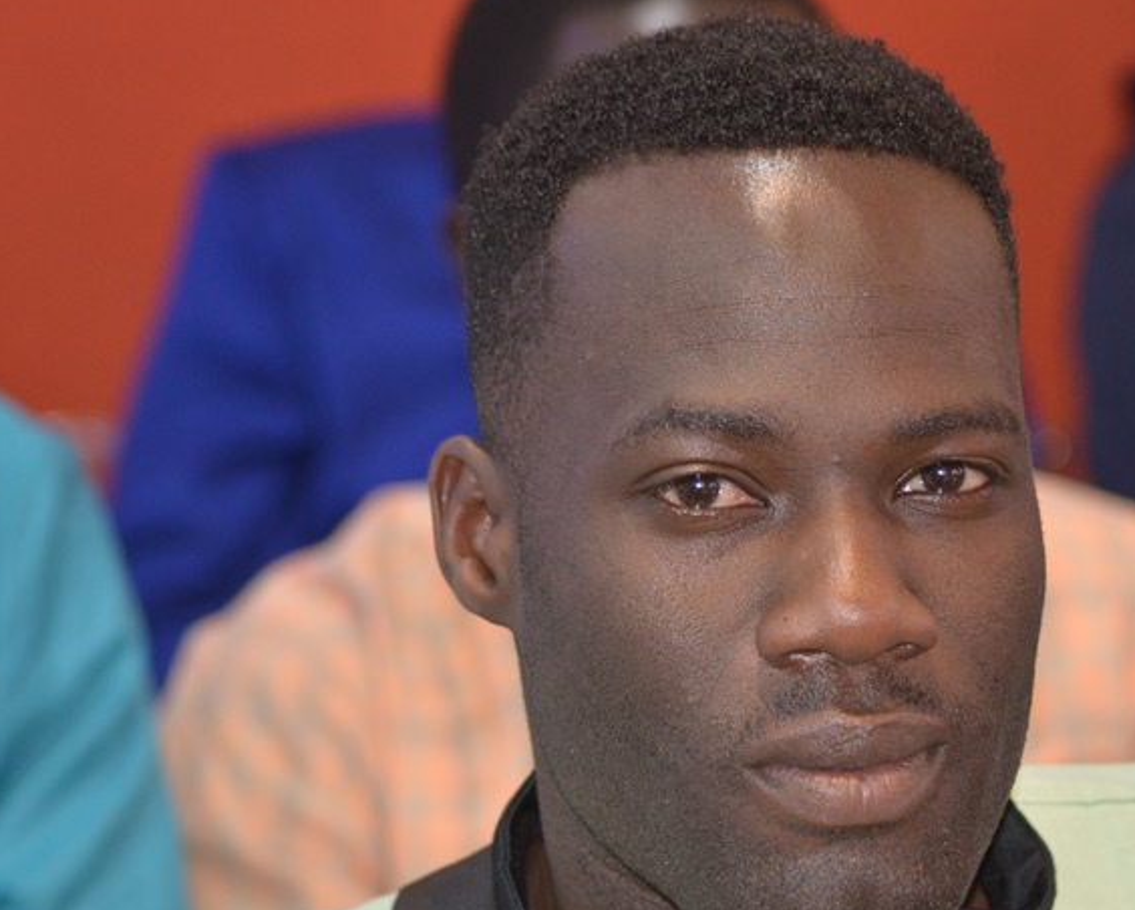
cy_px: 666
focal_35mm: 209
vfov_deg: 7.4
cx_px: 896
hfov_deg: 9.2
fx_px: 7026
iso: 800
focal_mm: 82
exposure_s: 1/60
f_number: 4
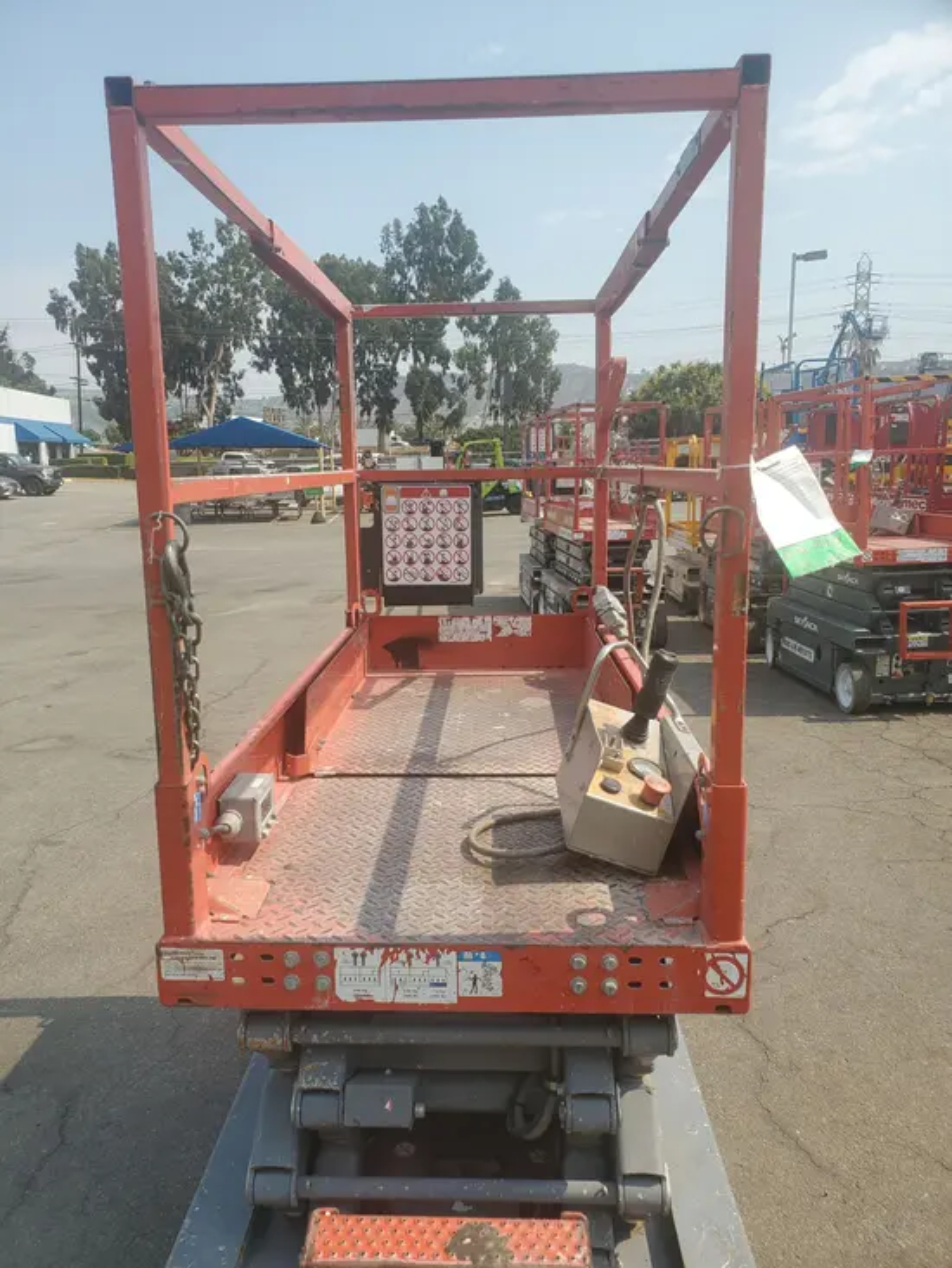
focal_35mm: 26
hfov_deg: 53.1
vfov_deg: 67.3
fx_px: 953
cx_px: 476
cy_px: 634
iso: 50
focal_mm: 4.3
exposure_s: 1/1154
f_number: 2.4
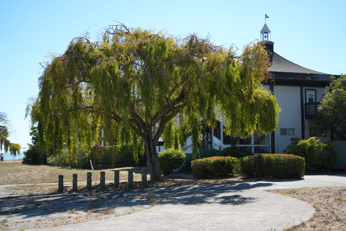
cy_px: 116
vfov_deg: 27.0
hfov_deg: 39.6
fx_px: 481
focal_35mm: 50
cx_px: 173
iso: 500
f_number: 4.5
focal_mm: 50
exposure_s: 1/1600
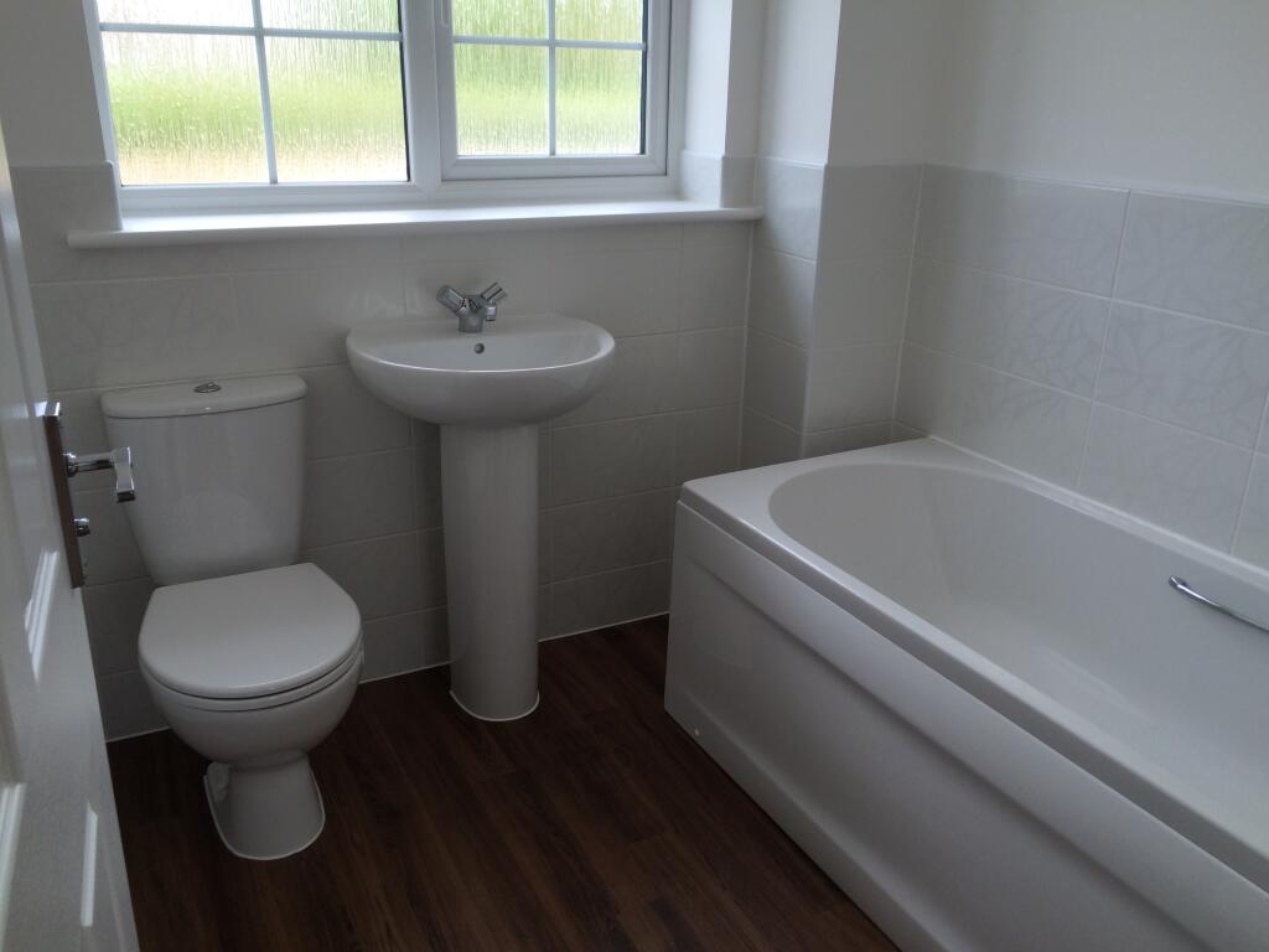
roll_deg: -0.8
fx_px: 1063
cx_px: 634
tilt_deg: -23.0
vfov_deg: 48.2
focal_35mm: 29
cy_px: 476
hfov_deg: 61.7
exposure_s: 1/192
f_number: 2.2
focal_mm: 4.15
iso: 32
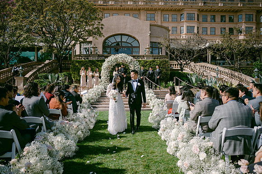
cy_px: 87
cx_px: 131
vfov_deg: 46.4
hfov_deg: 65.5
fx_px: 204
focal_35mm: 28
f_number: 2.8
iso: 100
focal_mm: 28
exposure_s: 1/2500
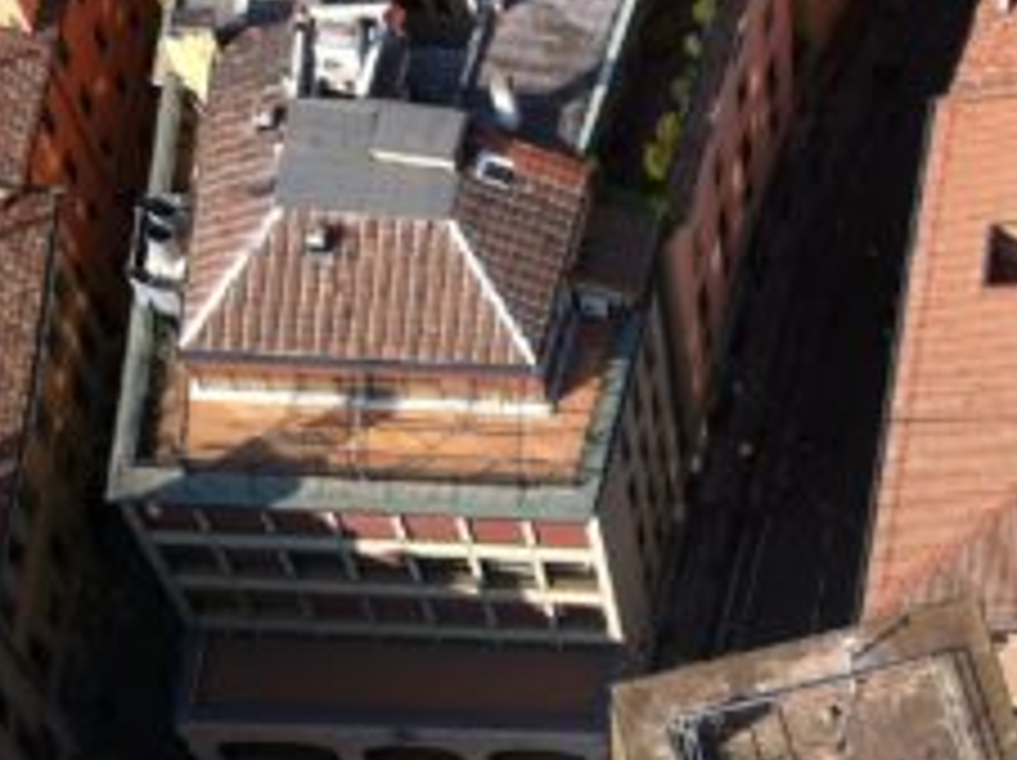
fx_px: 2729
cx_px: 963
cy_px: 616
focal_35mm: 93
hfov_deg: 20.6
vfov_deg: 15.7
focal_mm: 3.85
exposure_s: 1/591
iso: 80
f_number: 2.8
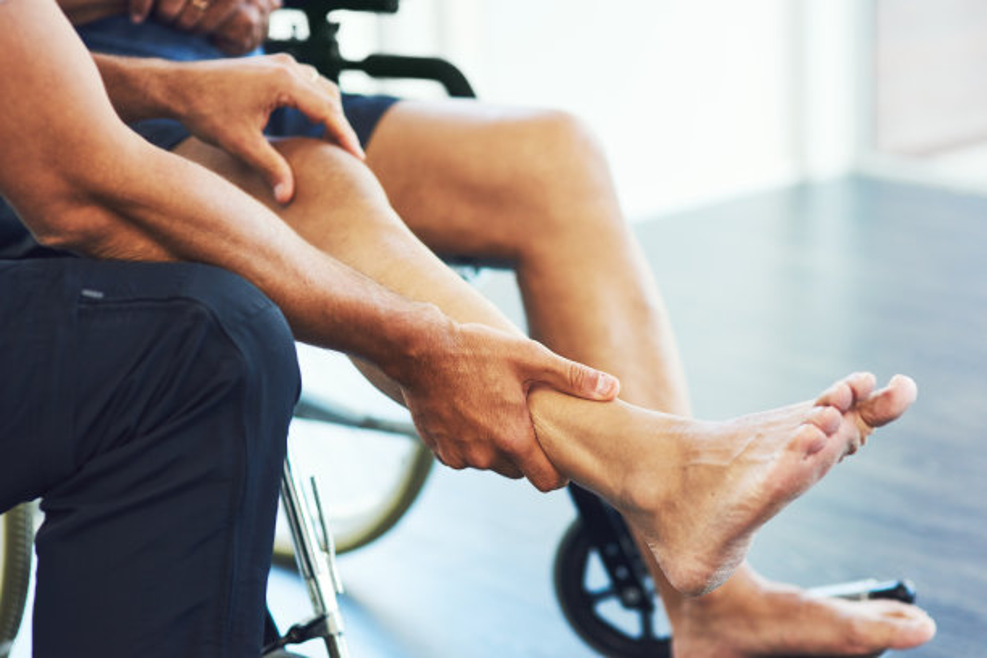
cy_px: 329
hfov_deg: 23.9
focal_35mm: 85
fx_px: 2330
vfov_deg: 16.1
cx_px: 494
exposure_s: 1/200
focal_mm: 85
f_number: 2.8
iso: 400
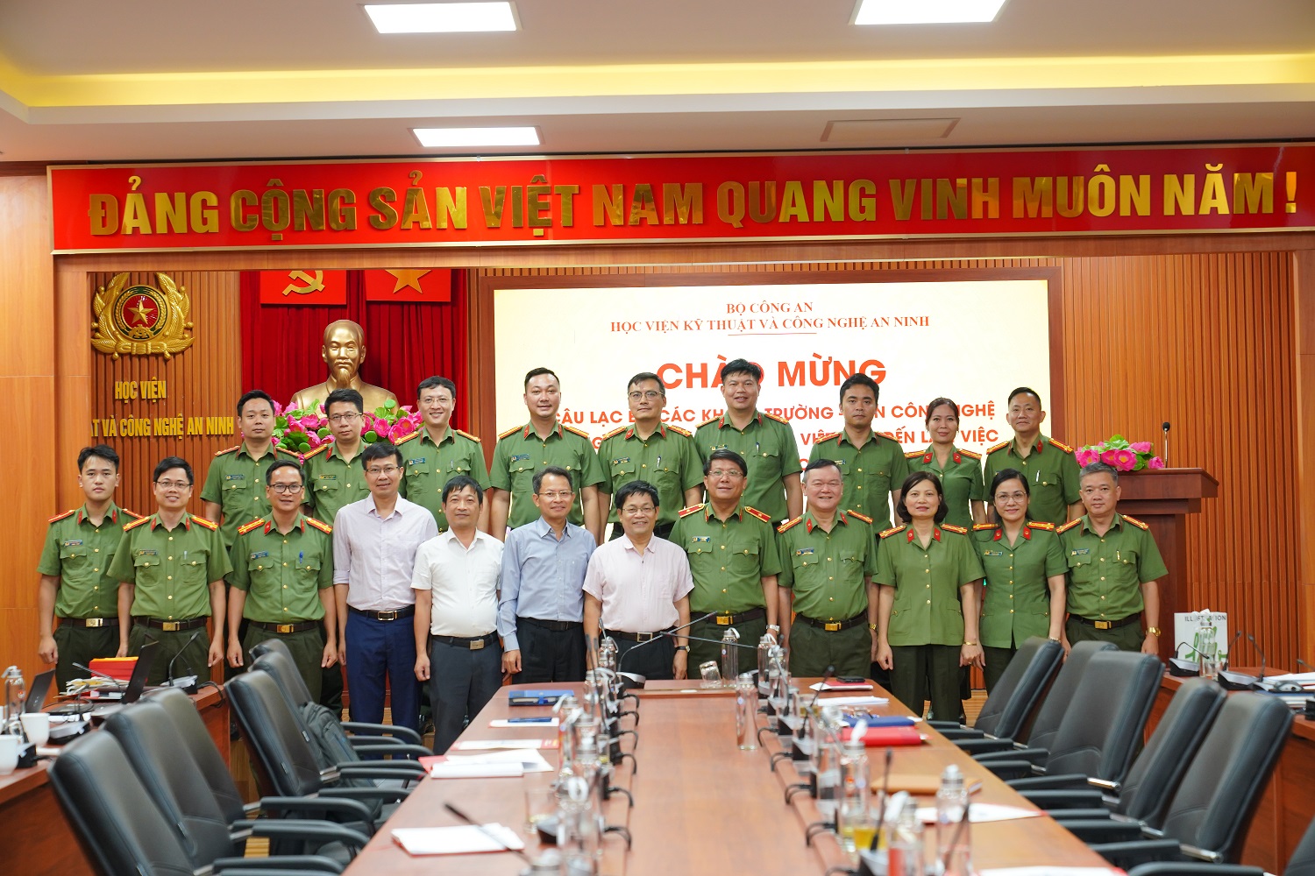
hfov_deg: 28.8
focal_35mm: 70
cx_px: 658
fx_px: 2557
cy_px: 438
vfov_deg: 19.5
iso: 1600
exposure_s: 1/125
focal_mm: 70
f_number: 4
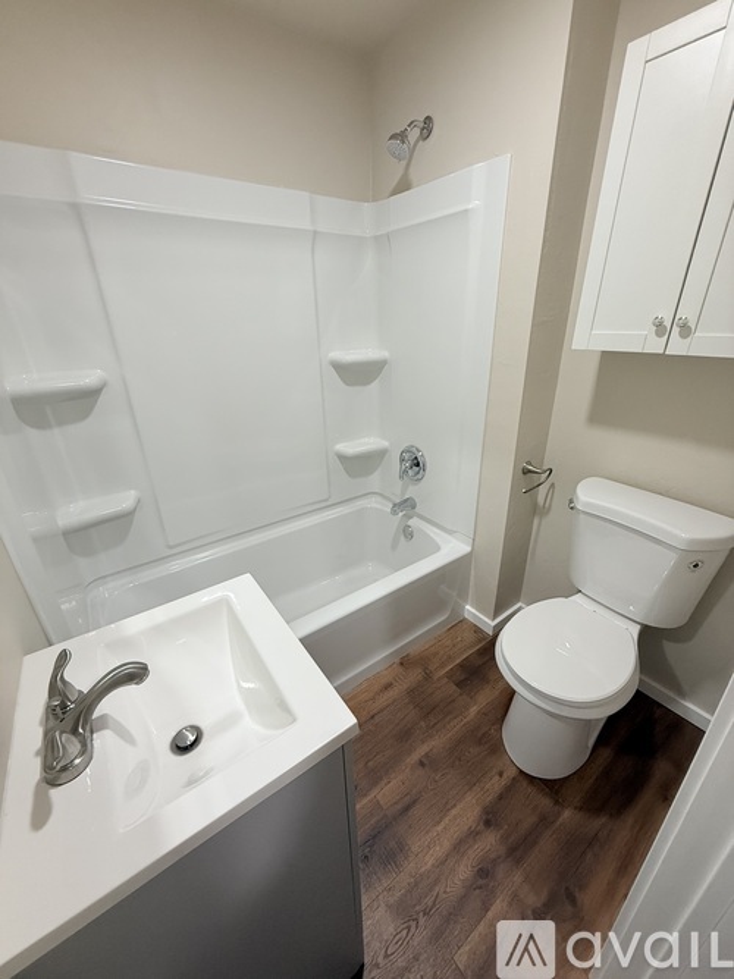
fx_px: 396
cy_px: 490
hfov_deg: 85.7
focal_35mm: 14
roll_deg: +1.2
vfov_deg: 102.1
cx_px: 367
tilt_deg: -23.4
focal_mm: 2.22
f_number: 2.2
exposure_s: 1/120
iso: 250
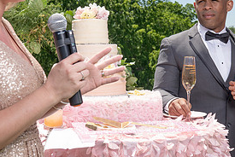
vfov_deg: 17.5
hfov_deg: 25.9
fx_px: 510
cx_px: 99
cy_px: 47
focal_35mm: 78
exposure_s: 1/250
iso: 50
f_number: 7.1
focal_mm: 35
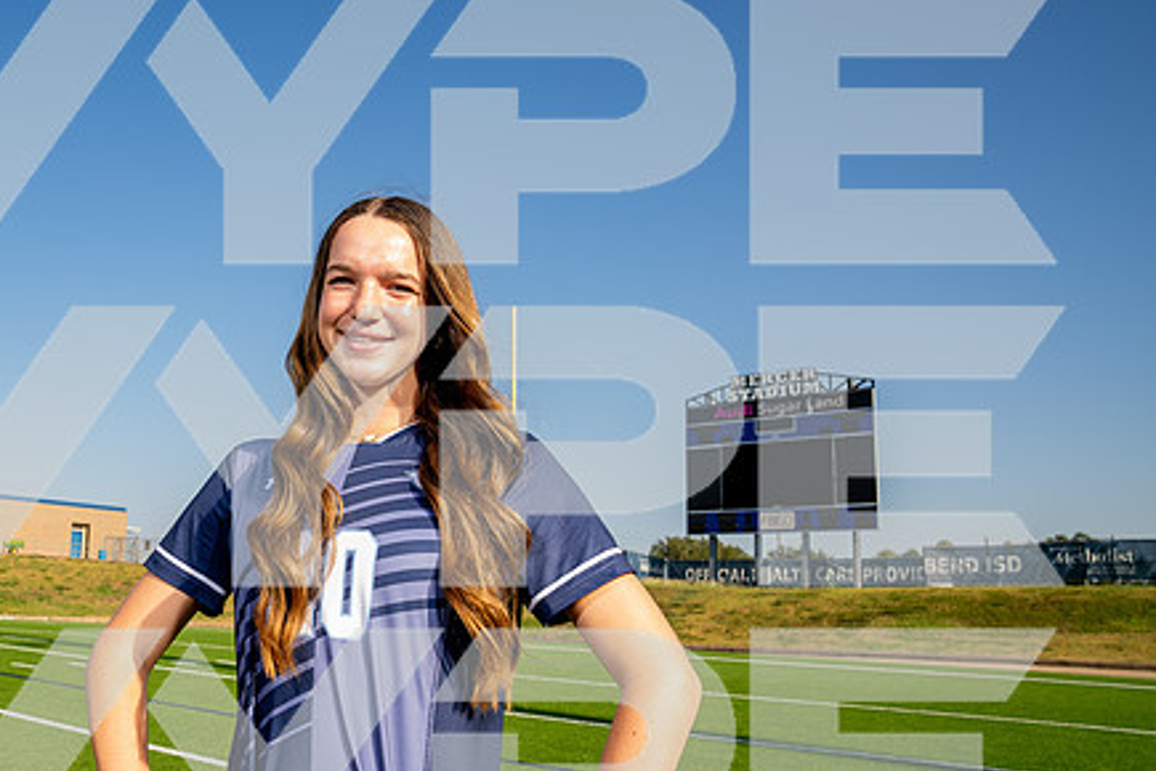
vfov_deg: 41.0
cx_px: 388
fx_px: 1027
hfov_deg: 57.5
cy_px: 448
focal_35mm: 32
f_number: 7.1
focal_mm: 24
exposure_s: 1/125
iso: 50
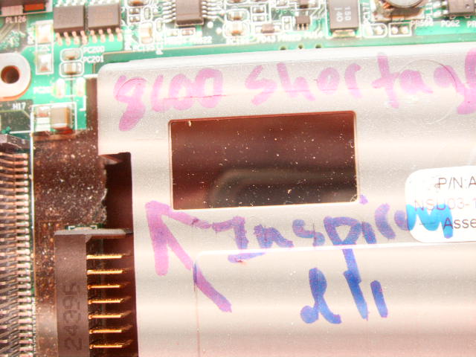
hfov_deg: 47.9
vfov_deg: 36.8
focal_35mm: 39
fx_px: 536
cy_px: 178
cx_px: 238
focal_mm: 6.6
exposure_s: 1/30
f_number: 3.5
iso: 152
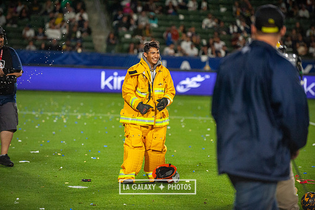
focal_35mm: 170
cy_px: 105
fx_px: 1487
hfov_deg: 12.1
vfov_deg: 8.1
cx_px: 158
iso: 3200
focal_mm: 170
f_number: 2.8
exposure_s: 1/2500
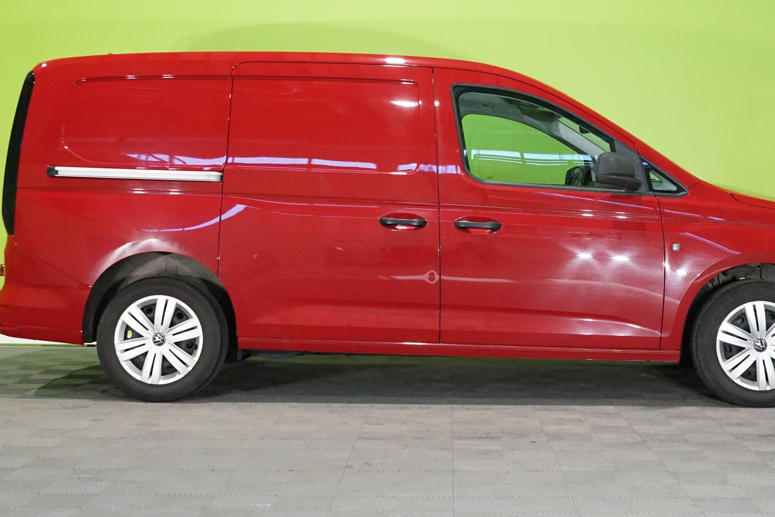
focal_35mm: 57
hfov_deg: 35.0
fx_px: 1227
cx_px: 449
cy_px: 185
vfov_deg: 23.7
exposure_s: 1/125
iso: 6400
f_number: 6.3
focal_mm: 36
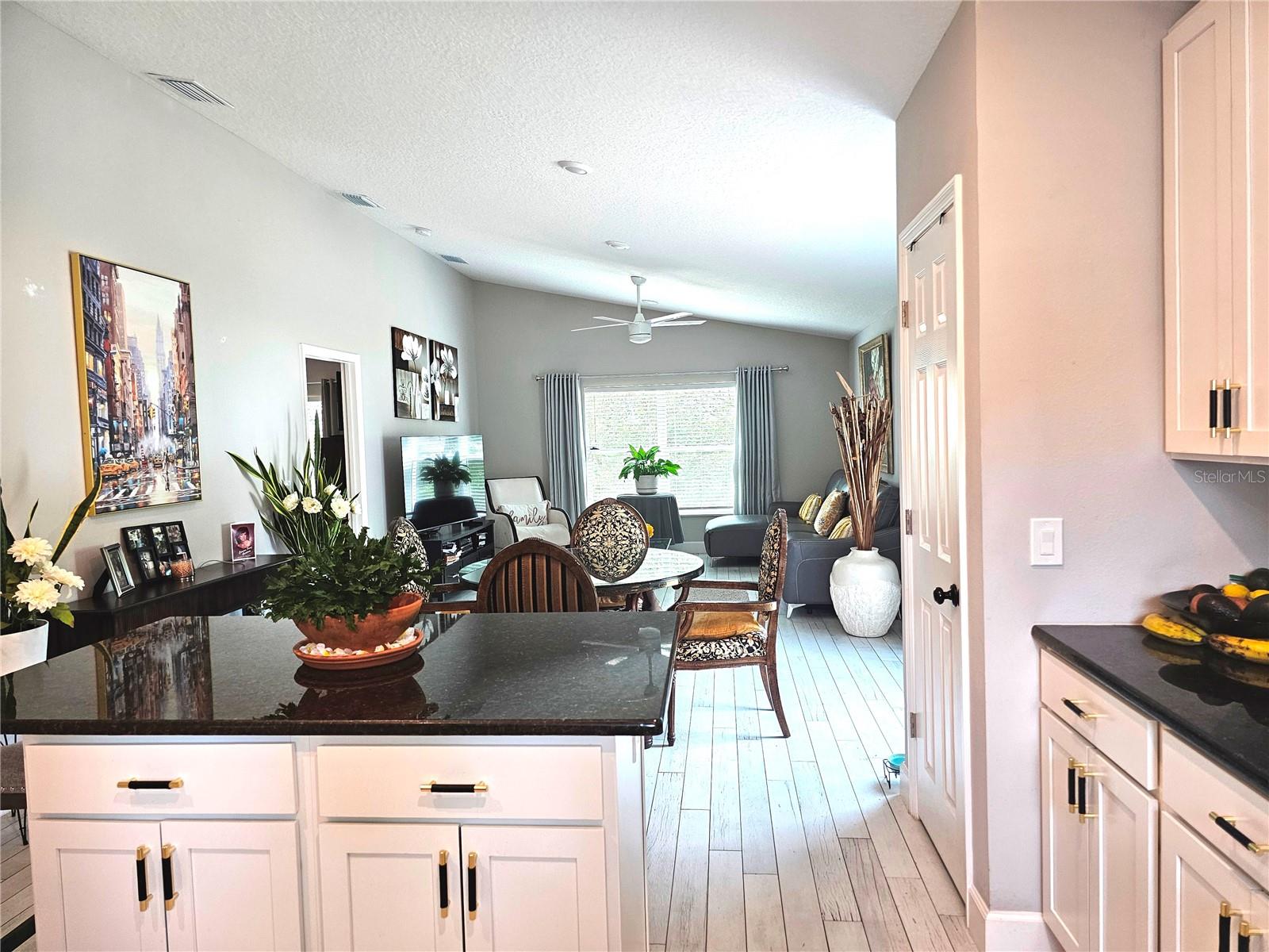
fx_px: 843
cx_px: 634
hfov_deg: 73.9
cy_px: 476
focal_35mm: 23
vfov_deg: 58.9
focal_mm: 6.3
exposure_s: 1/120
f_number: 1.7
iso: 160
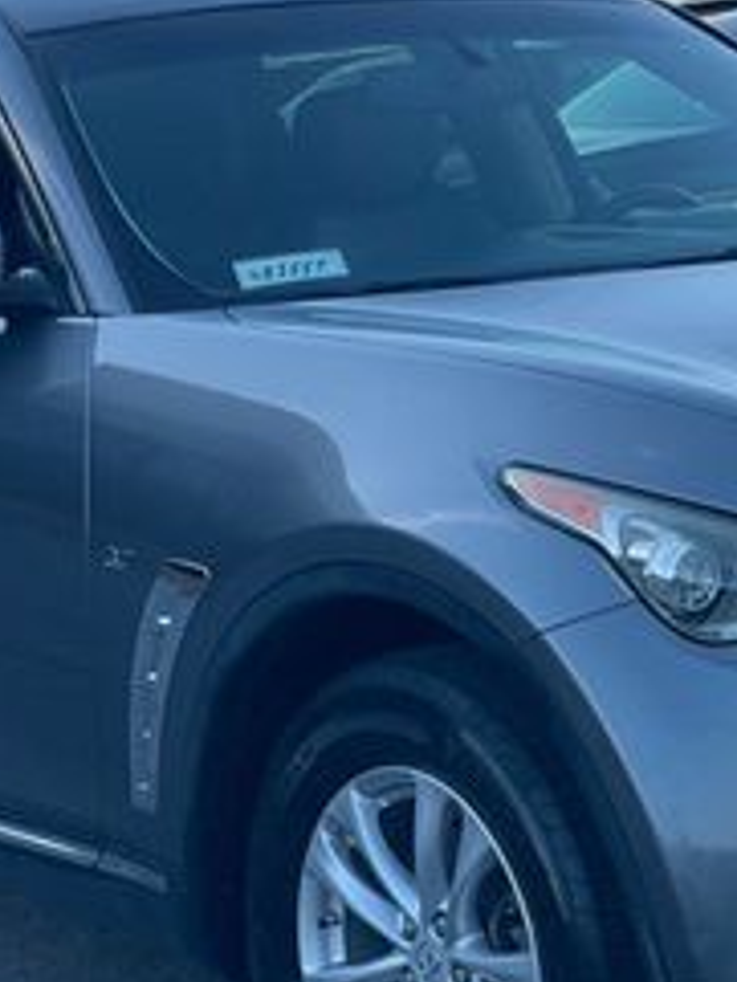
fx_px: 3914
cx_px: 546
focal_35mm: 138
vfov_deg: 14.3
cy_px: 575
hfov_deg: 10.7
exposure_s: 1/749
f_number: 2
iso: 25
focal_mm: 6
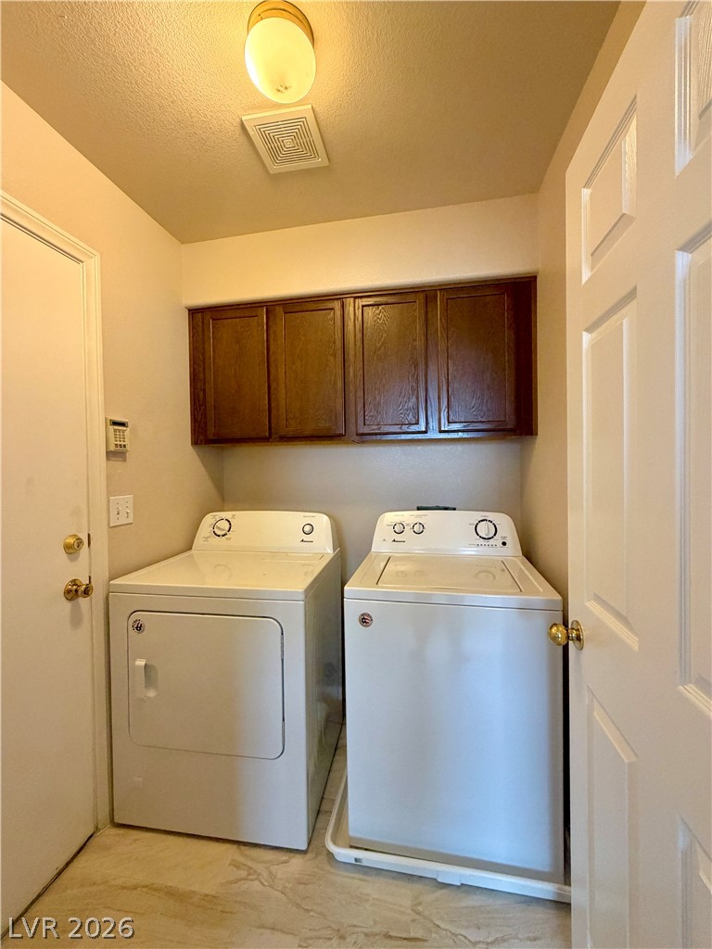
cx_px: 356
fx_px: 384
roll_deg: +1.4
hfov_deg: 85.7
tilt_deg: -1.5
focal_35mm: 14
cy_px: 474
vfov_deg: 102.1
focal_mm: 2.22
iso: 320
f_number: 2.2
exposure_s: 1/60
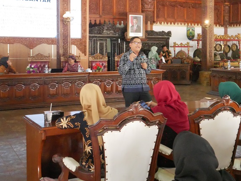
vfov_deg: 29.0
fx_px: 348
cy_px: 65
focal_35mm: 50
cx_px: 148
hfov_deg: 38.0
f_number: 13
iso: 6400
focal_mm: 18
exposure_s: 1/15
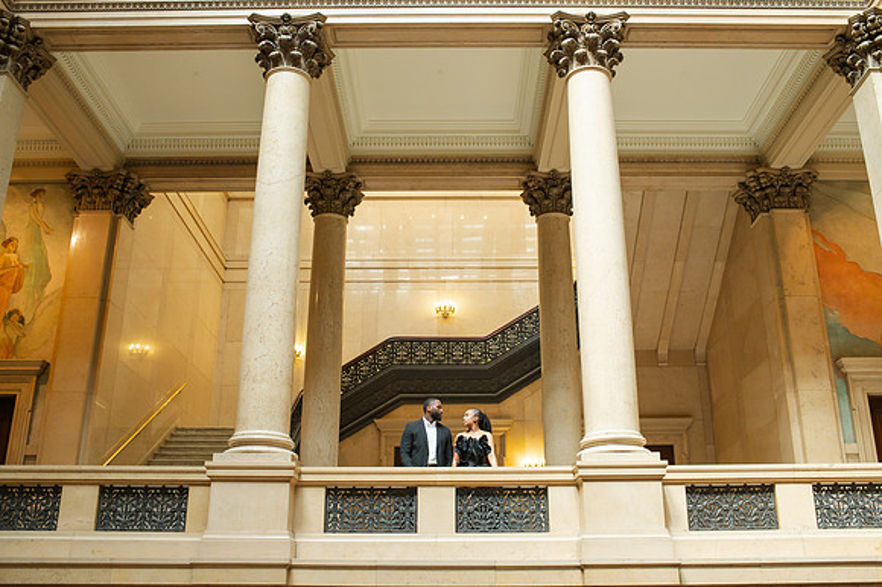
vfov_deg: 36.9
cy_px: 300
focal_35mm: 36
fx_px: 879
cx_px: 451
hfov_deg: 53.3
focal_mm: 35
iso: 1000
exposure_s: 1/250
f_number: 4
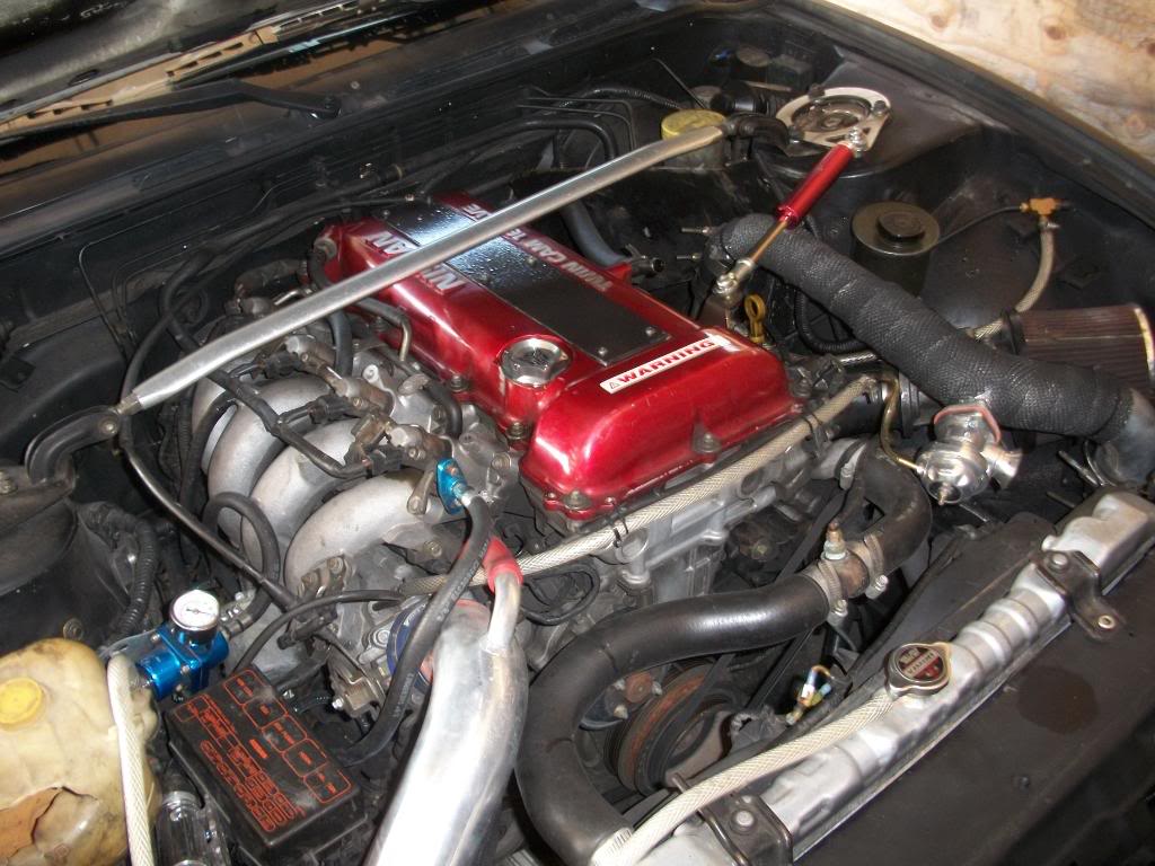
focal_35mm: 35
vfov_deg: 40.7
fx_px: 1168
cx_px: 578
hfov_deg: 52.6
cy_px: 433
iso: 160
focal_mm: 6.3
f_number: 3.1
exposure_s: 1/30
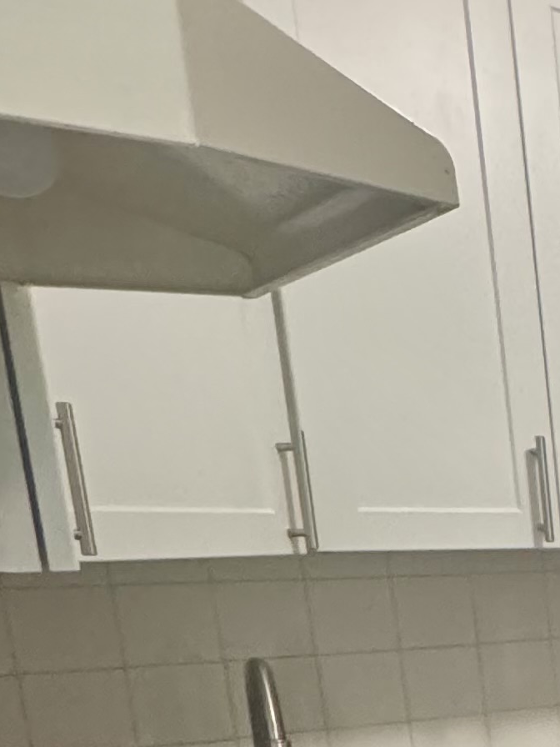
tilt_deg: -13.6
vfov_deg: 28.1
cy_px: 814
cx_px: 1231
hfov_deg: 15.9
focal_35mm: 63
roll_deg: +0.0
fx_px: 1359
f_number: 2.2
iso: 400
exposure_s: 1/60
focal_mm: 2.22
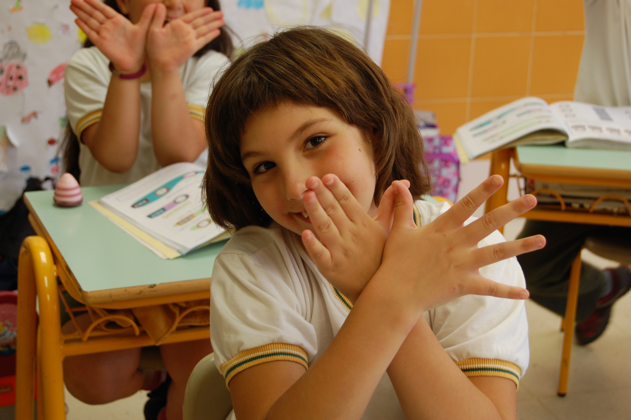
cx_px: 316
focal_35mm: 72
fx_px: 1261
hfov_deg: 28.1
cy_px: 210
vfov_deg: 18.9
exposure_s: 1/40
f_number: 5.6
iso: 400
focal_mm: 48
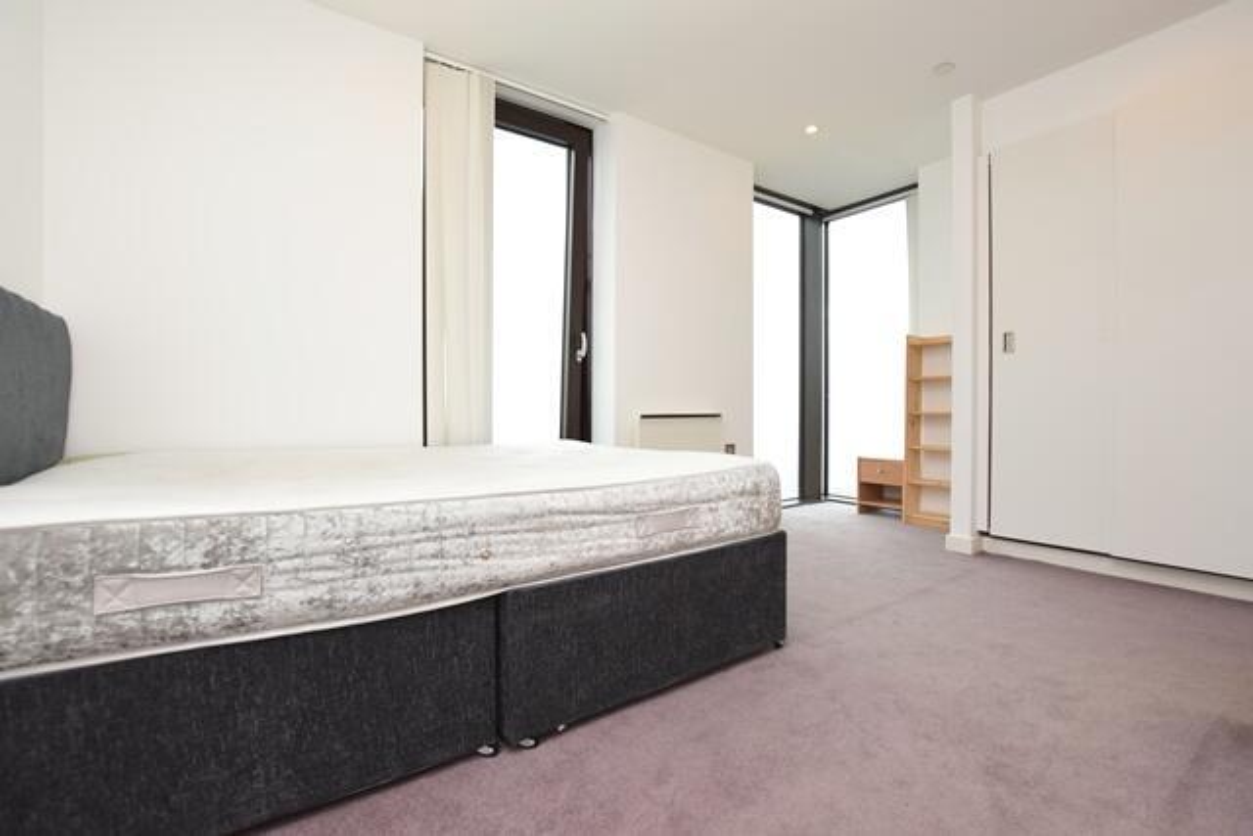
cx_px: 626
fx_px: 522
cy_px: 418
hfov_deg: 100.4
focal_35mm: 15
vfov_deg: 77.4
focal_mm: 10
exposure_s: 1/125
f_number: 5.6
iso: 640
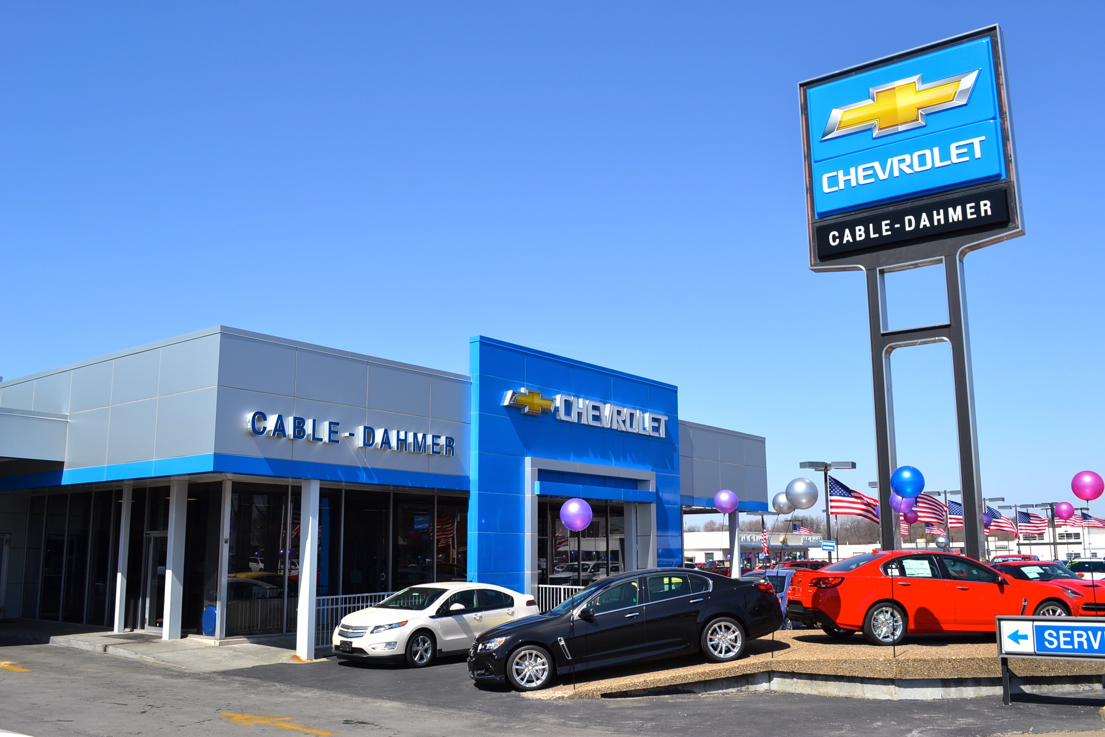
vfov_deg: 43.6
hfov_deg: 61.9
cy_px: 368
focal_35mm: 30
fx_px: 921
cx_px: 552
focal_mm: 20
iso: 100
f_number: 8
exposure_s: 1/250
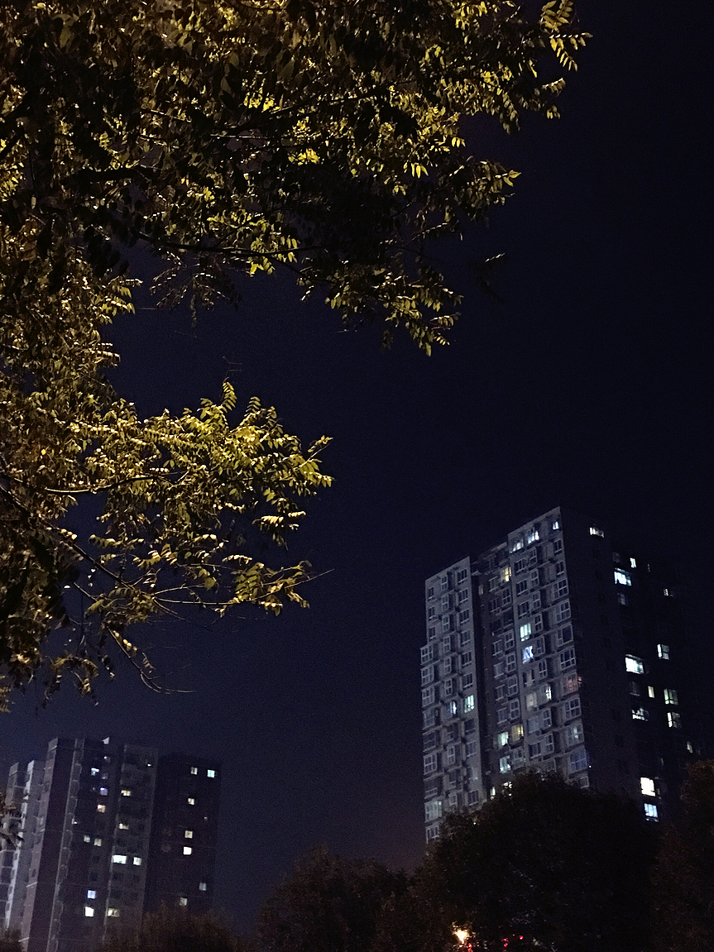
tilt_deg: +32.6
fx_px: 1183
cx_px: 379
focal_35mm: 43
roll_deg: +0.8
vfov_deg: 43.7
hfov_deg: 33.6
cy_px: 408
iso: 200
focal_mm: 4.15
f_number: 2.2
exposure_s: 1/4
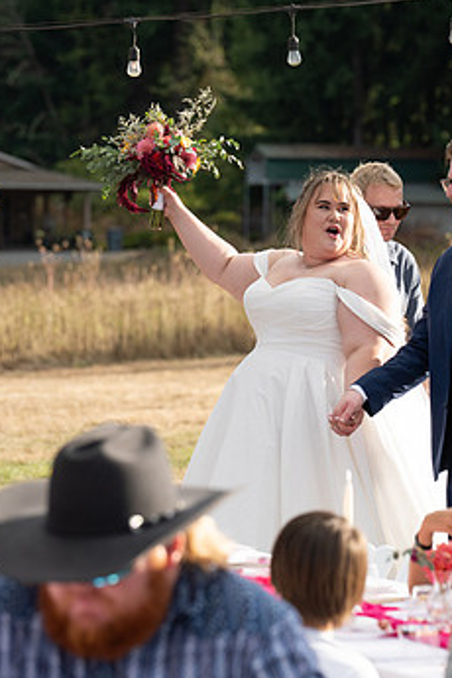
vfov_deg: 10.5
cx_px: 244
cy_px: 341
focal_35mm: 195
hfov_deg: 7.0
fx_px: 3672
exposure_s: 1/1600
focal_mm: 116
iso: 400
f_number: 4.5
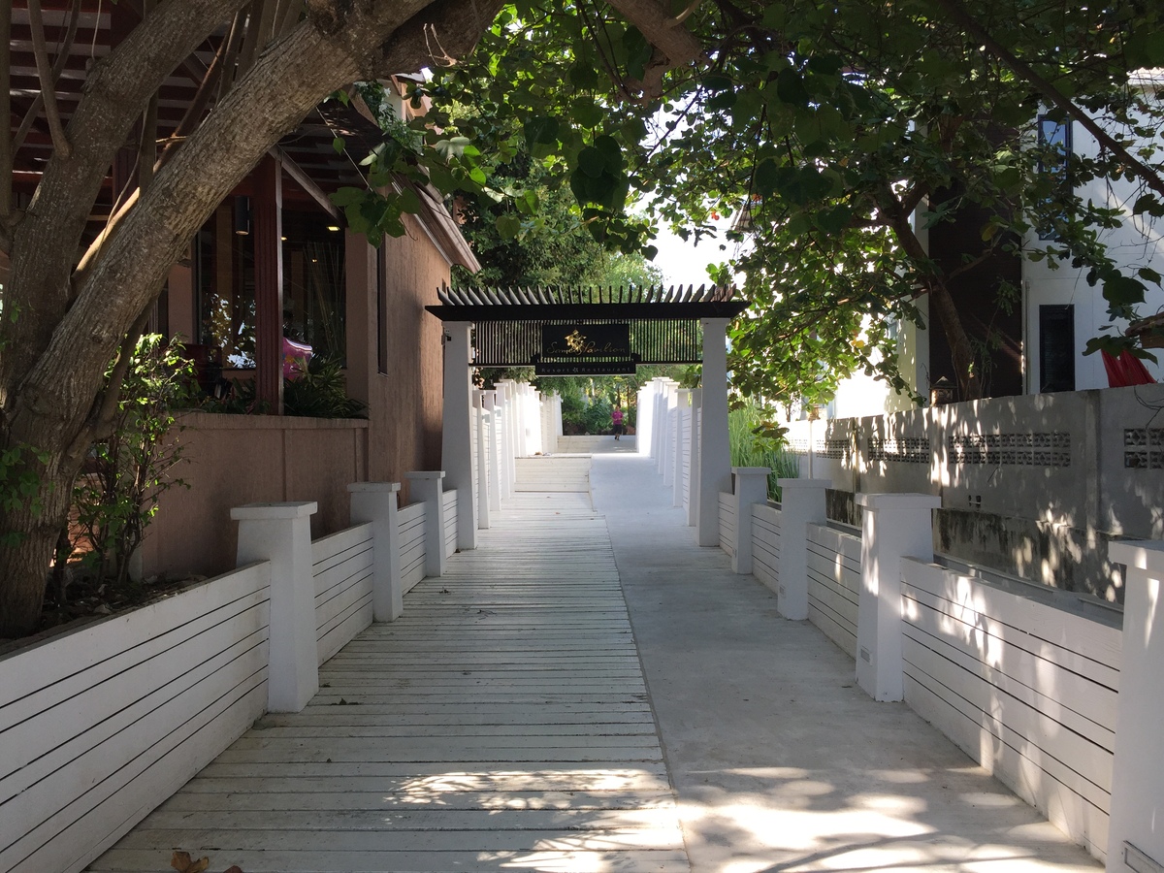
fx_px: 975
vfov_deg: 48.2
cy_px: 436
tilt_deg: +0.9
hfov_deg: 61.7
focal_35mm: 29
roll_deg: -0.1
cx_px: 582
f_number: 2.2
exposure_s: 1/316
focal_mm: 4.15
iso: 32
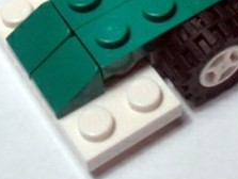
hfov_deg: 13.0
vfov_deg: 9.7
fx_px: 1026
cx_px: 254
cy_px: -102
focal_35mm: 149
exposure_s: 1/80
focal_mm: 6.61
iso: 80
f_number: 3.9
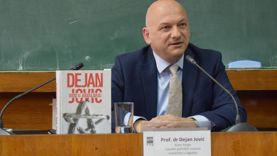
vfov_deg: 12.8
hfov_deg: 22.6
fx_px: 695
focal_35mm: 95
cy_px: 66
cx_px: 145
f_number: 5.6
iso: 2500
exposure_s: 1/60
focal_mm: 55
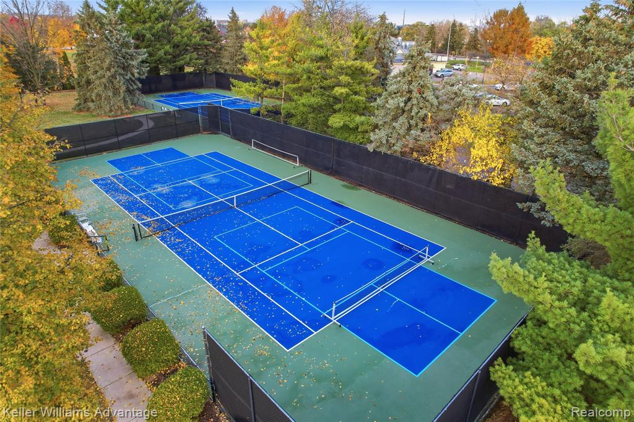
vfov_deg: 57.2
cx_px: 317
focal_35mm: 22
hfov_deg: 78.6
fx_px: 387
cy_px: 211
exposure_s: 1/30
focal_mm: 8.4
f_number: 2.8
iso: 100
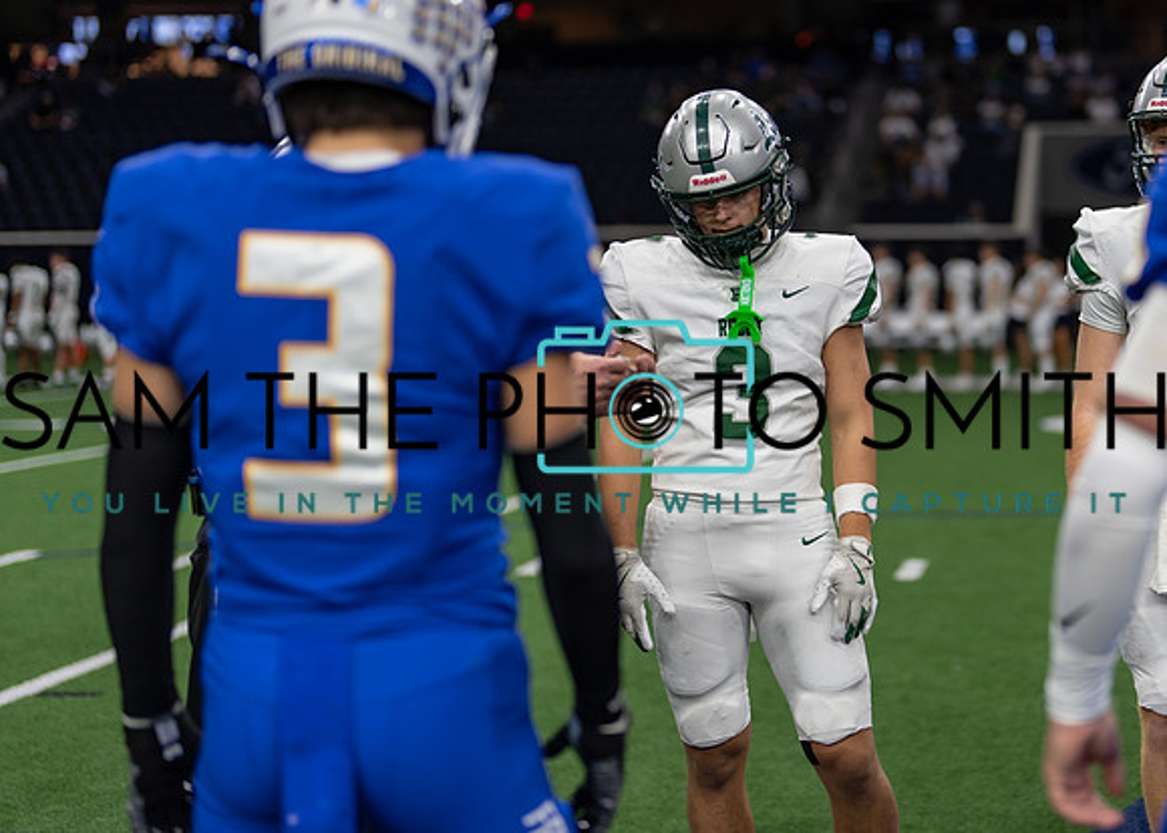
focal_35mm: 70
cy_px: 278
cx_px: 833
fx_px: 2313
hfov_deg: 28.0
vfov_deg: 20.3
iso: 250
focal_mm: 50
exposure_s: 1/1000
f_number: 1.2
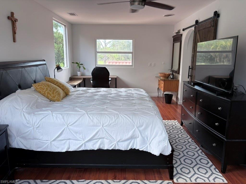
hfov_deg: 67.3
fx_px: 185
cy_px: 92
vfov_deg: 53.1
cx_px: 123
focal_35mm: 26
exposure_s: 1/122
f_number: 1.6
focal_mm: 5.96
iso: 80
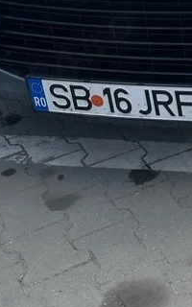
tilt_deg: -14.7
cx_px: 343
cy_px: -122
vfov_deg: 16.8
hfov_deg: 10.7
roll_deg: +3.1
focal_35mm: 115
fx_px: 963
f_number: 1.6
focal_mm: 4.2
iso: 32
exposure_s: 1/1689
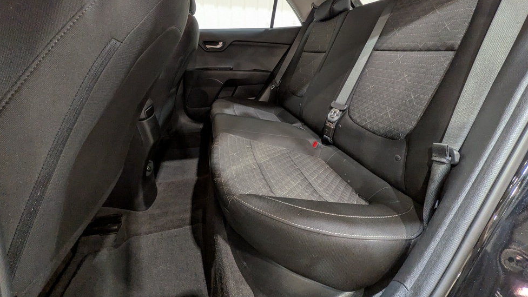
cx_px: 272
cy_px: 103
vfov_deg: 65.6
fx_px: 224
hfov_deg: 99.3
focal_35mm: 16
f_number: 2.2
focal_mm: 1.83
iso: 130
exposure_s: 1/30
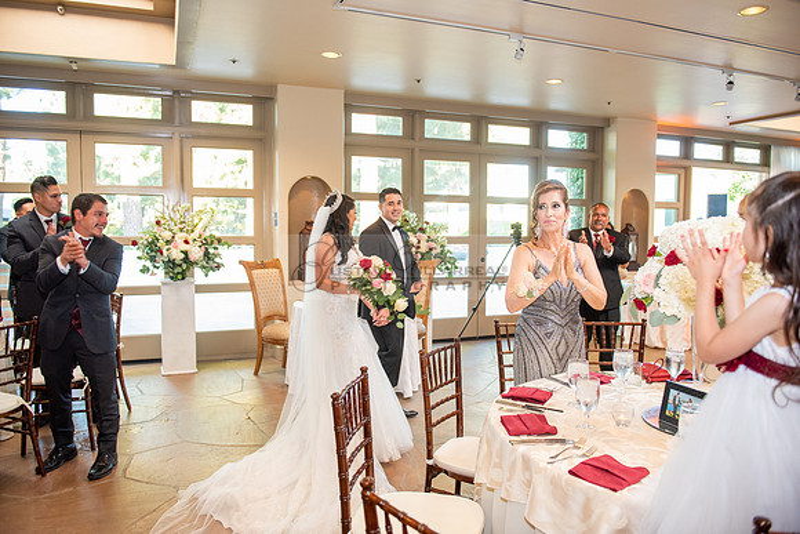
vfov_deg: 49.6
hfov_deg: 69.4
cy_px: 267
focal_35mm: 26
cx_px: 400
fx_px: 578
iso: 1600
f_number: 3.5
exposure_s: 1/125
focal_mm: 26
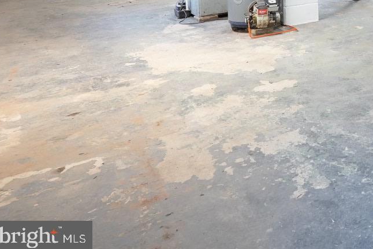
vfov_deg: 28.6
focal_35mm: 40
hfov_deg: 36.3
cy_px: -58
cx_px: 458
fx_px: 415
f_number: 7.1
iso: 3200
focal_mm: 16
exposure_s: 1/20
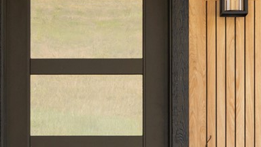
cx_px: 80
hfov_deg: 12.9
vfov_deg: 7.2
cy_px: 194
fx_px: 1149
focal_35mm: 166
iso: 250
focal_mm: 28
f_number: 9
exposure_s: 1/125
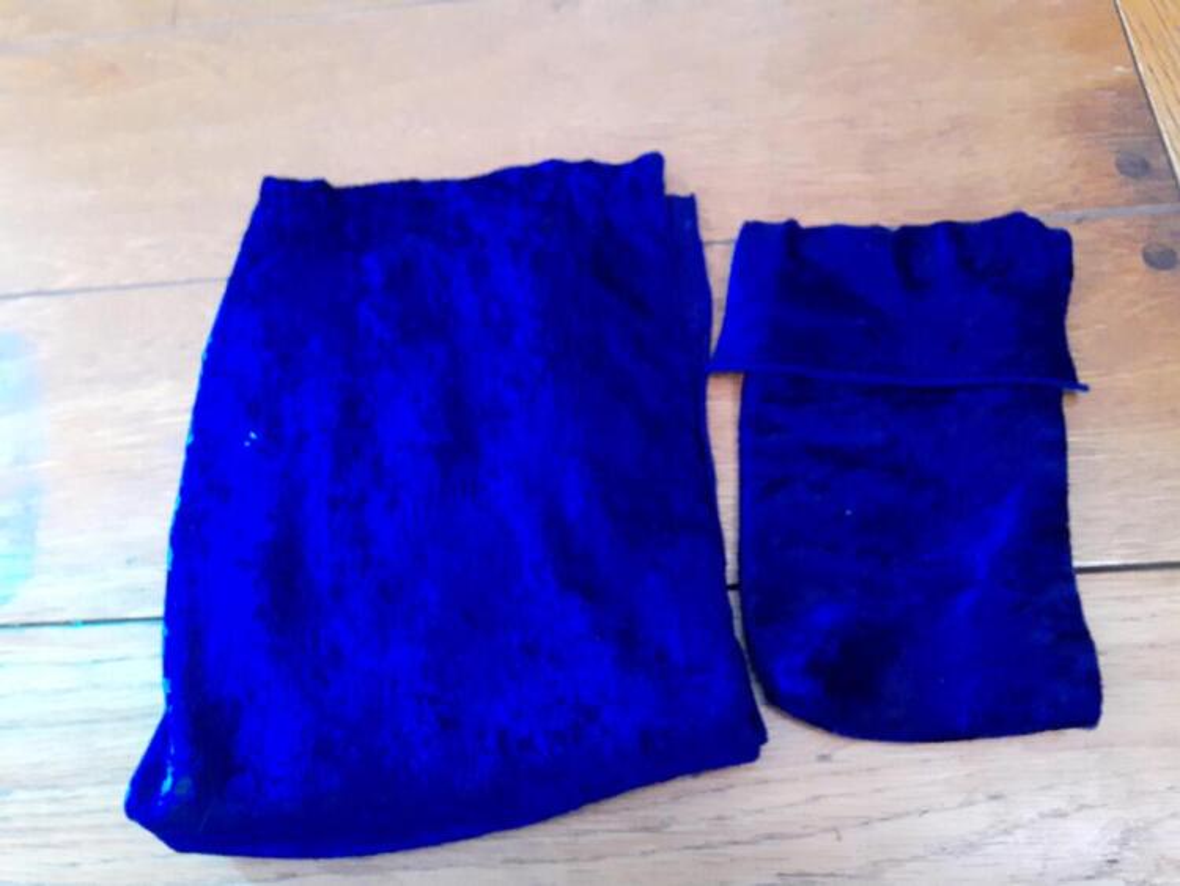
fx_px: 921
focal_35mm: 27
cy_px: 443
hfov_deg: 65.3
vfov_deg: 51.4
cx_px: 590
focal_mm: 3.6
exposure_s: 1/20
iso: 500
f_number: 1.9
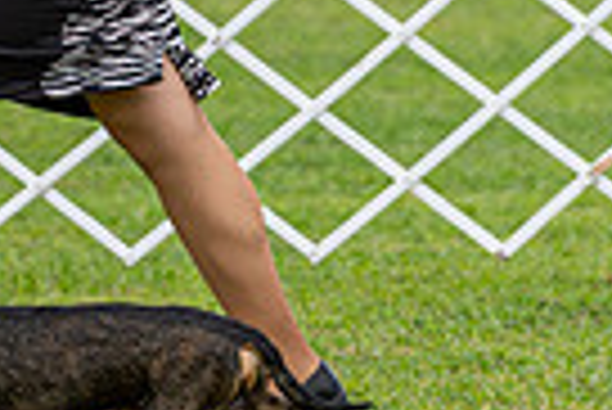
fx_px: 11879
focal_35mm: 698
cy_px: -210
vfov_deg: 2.0
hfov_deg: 2.9
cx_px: -45
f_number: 4
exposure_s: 1/1000
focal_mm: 164
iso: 250
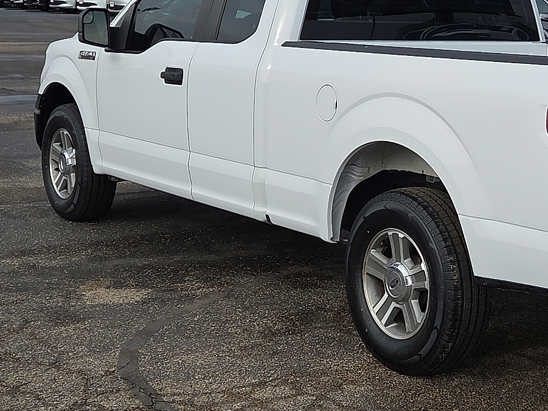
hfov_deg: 26.8
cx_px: 445
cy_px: 121
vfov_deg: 20.6
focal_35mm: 71
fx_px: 1124
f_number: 1.8
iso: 77
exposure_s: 1/10000
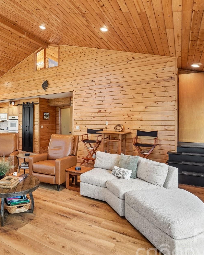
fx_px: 174
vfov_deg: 72.6
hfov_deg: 57.7
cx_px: 50
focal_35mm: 23
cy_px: 130
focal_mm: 10
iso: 400
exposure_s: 1/6
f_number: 8
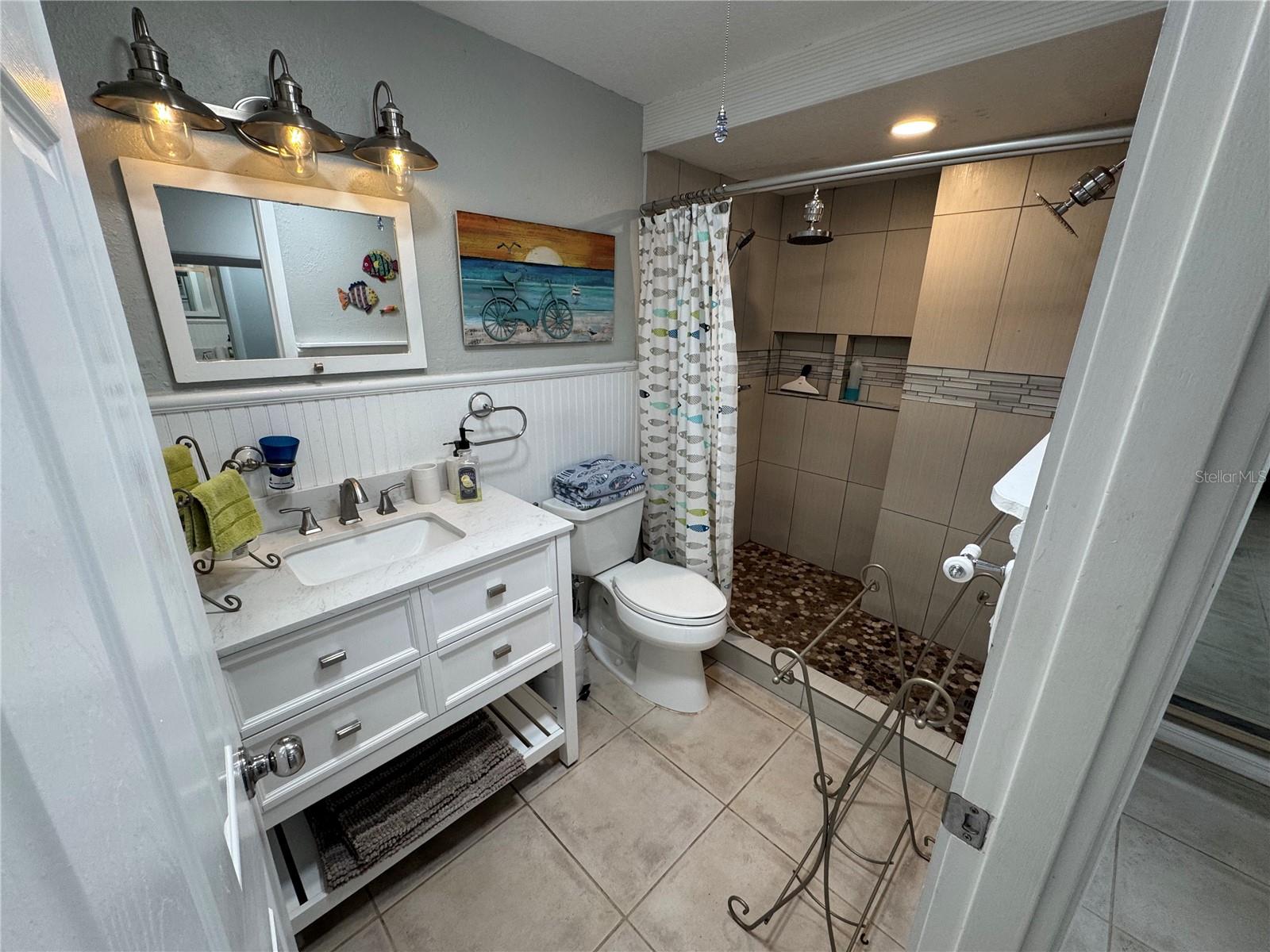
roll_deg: -1.4
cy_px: 476
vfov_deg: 85.7
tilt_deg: -17.8
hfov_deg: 102.1
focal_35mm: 14
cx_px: 635
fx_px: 514
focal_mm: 2.22
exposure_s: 1/120
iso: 125
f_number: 2.2
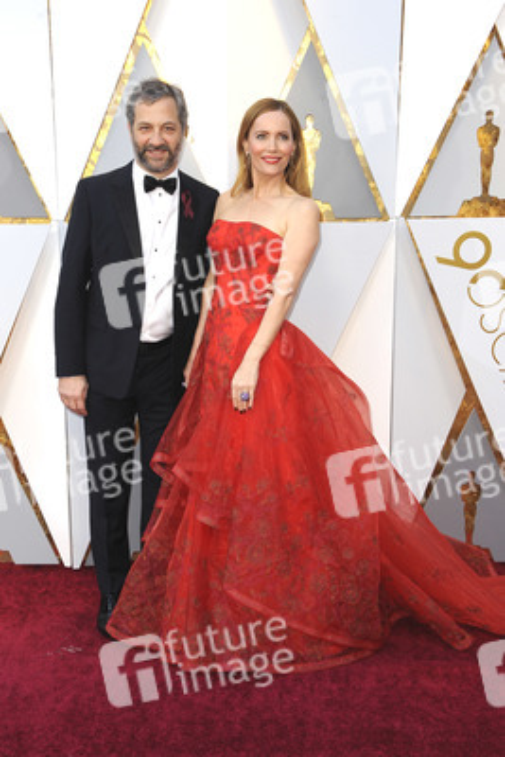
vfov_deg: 41.1
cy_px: 378
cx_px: 252
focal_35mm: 48
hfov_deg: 28.1
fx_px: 1009
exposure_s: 1/250
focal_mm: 48
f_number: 7.1
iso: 1000
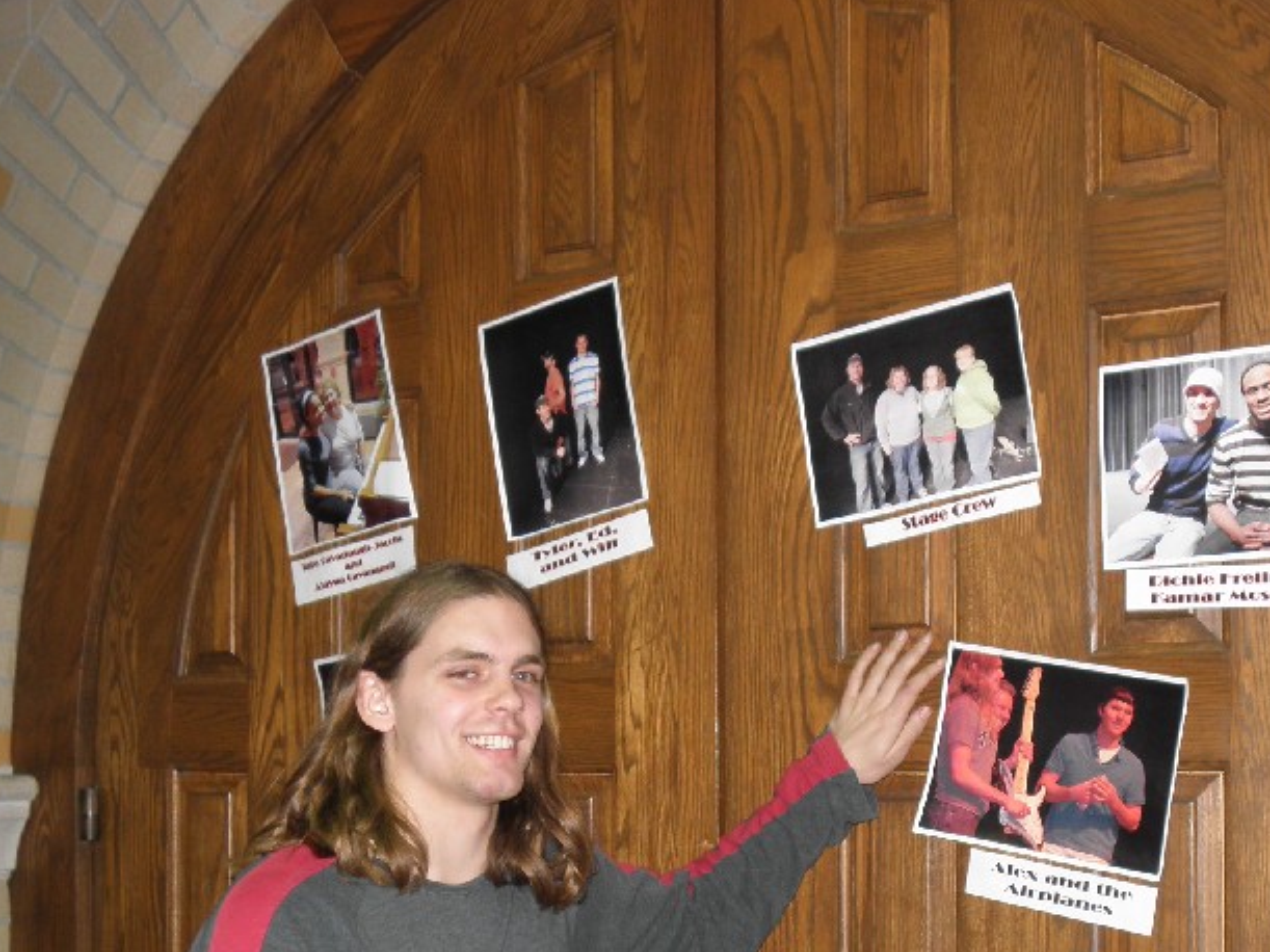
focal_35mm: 54
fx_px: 1981
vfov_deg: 26.5
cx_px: 806
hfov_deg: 35.3
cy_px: 767
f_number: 3
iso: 100
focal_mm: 5.9
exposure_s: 1/30
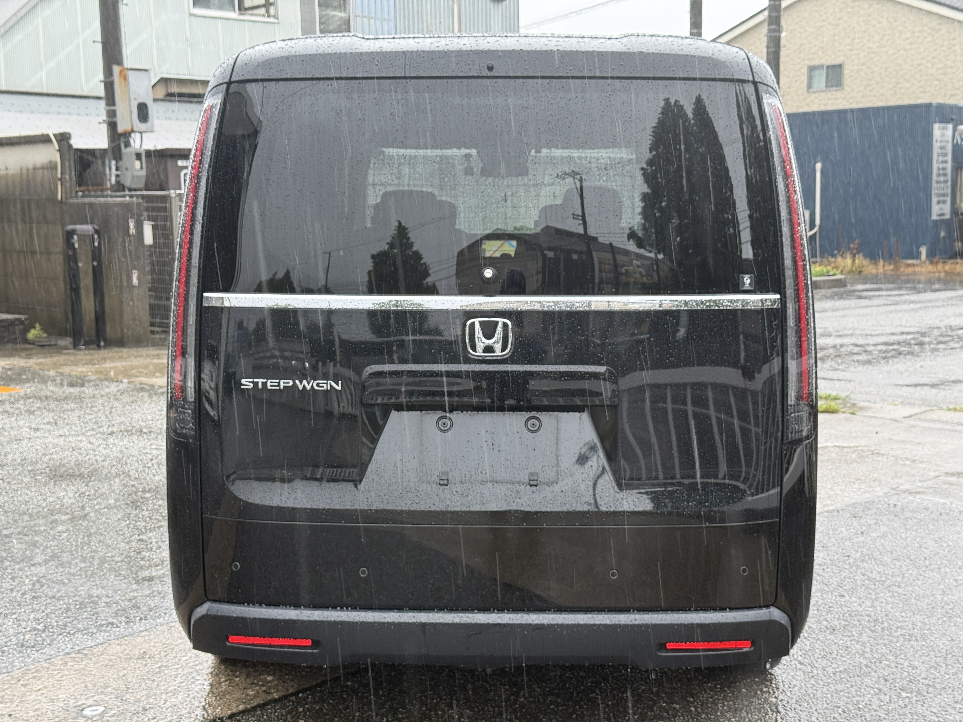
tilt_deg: -6.7
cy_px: 361
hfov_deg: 39.7
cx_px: 482
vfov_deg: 30.3
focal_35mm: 48
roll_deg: +1.5
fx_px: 1335
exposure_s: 1/121
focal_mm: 6.76
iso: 64
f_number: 1.78
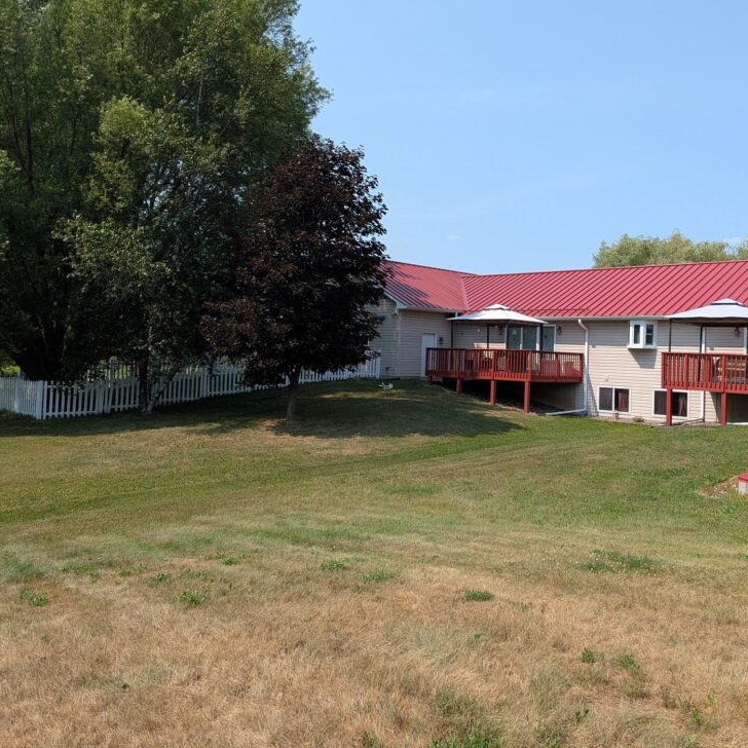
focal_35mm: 31
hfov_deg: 51.7
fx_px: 758
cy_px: 339
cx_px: 485
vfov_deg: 52.5
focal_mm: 6.9
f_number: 1.68
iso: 21
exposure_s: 1/939
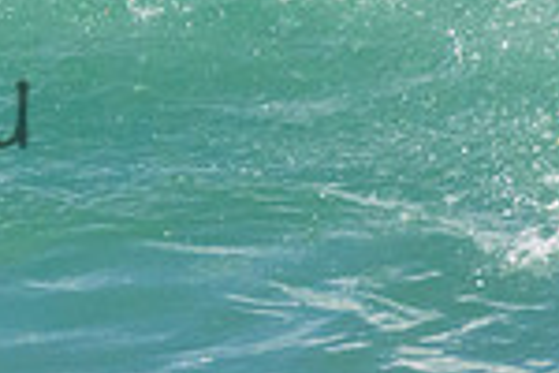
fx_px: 66019
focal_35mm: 4252
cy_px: -206
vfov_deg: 0.3
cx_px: 17
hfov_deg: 0.5
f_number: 11
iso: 2000
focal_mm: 800
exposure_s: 1/2000
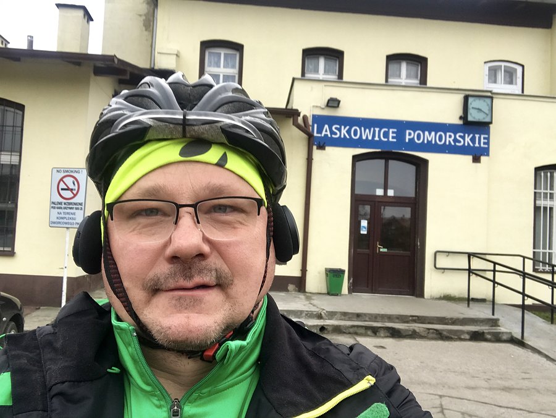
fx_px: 514
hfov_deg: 56.8
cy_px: 209
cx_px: 278
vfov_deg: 44.2
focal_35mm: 32
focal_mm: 2.87
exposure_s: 1/100
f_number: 2.2
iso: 25
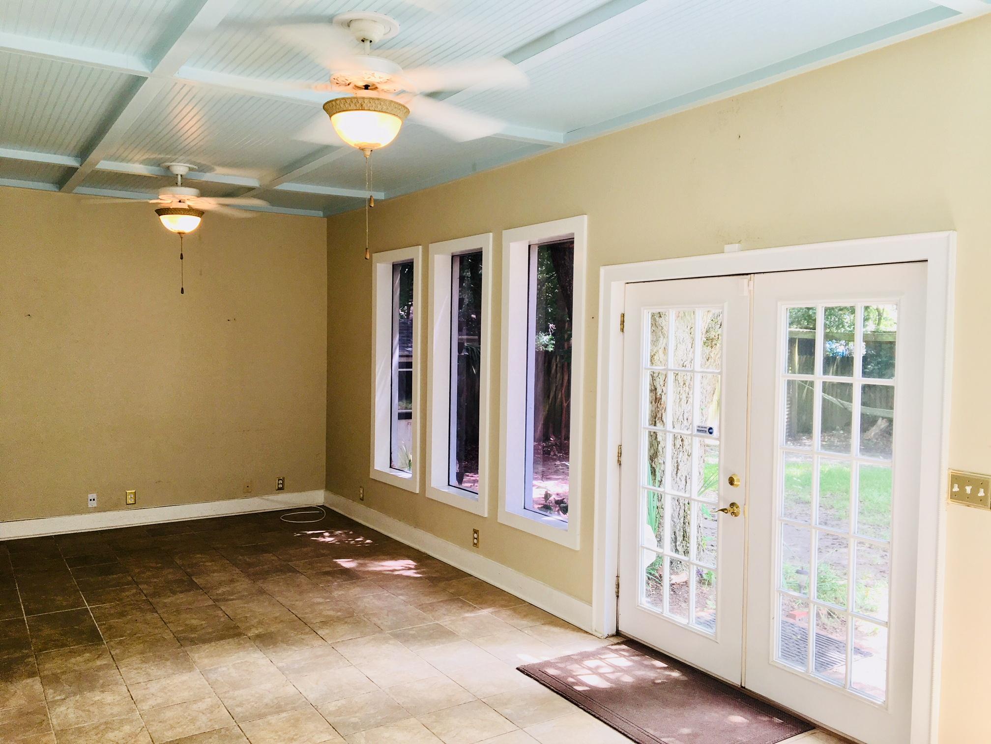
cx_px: 496
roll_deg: -0.4
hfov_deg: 61.7
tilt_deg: -2.2
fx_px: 830
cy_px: 372
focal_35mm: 29
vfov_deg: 48.2
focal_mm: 4.15
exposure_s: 1/33
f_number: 2.2
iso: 25
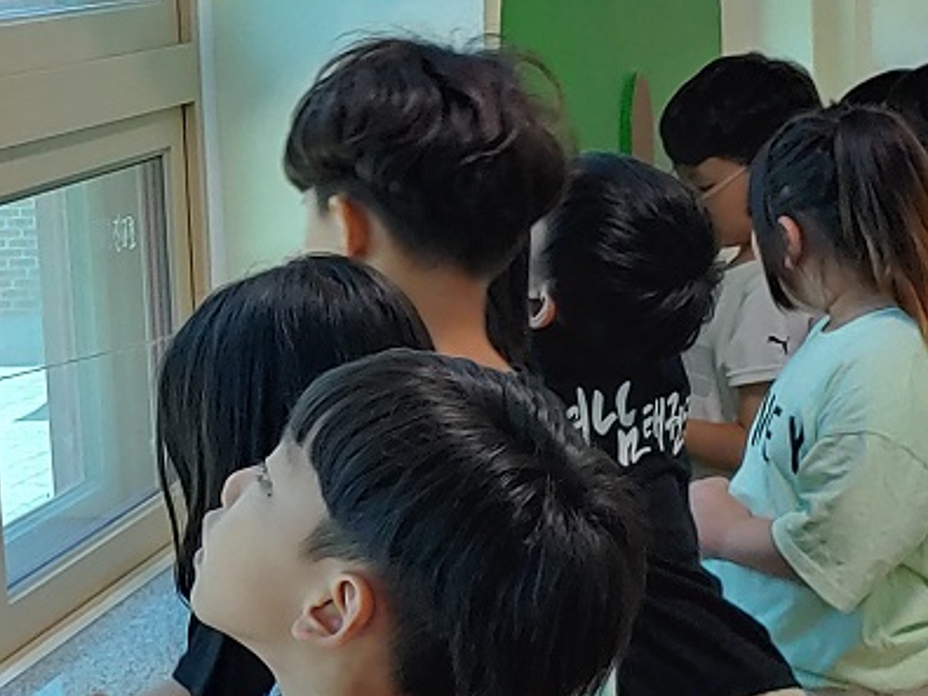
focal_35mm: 96
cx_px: -61
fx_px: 2573
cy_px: 531
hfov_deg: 19.7
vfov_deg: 15.3
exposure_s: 1/120
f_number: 1.5
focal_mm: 4.23
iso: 100
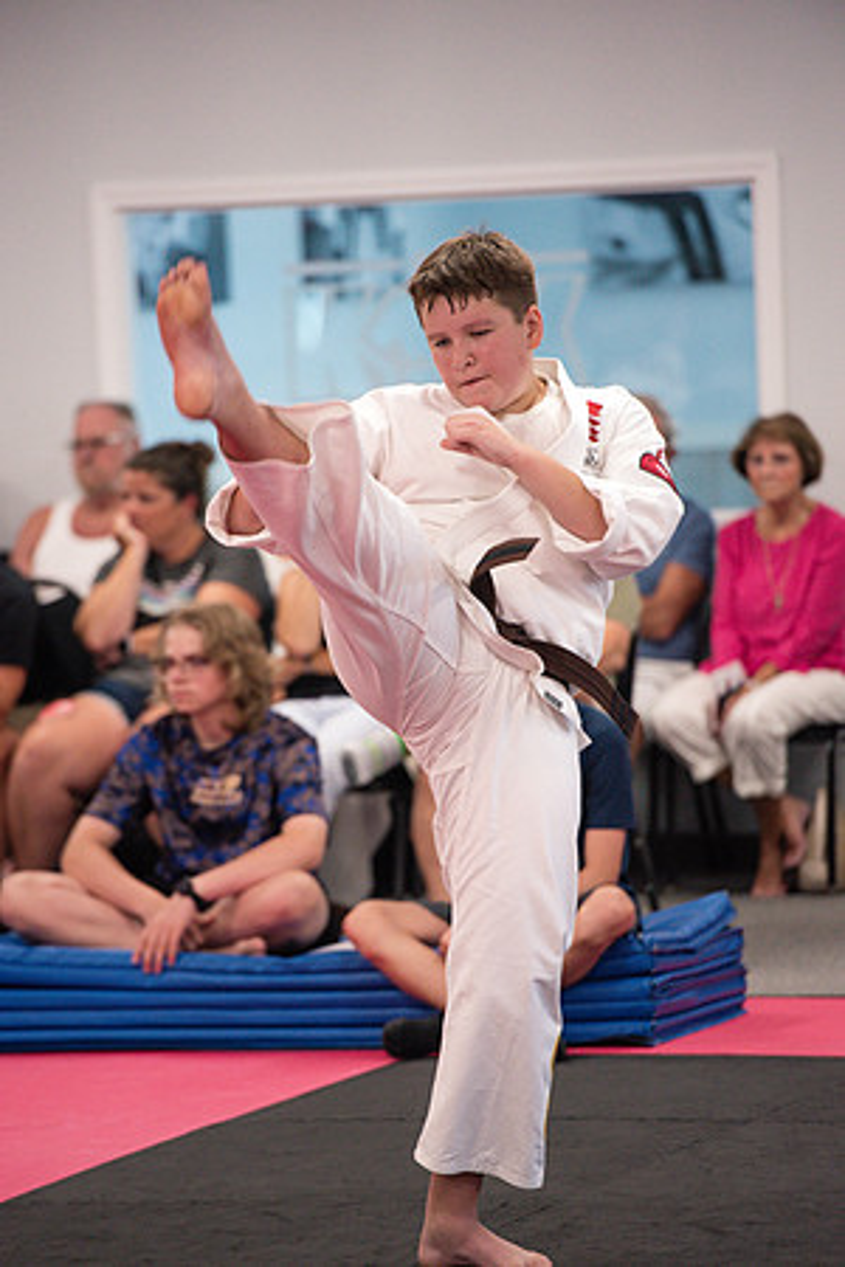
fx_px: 7041
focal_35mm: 200
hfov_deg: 6.9
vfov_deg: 10.3
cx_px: 422
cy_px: 634
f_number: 3.5
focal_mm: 200
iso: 1600
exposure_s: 1/400
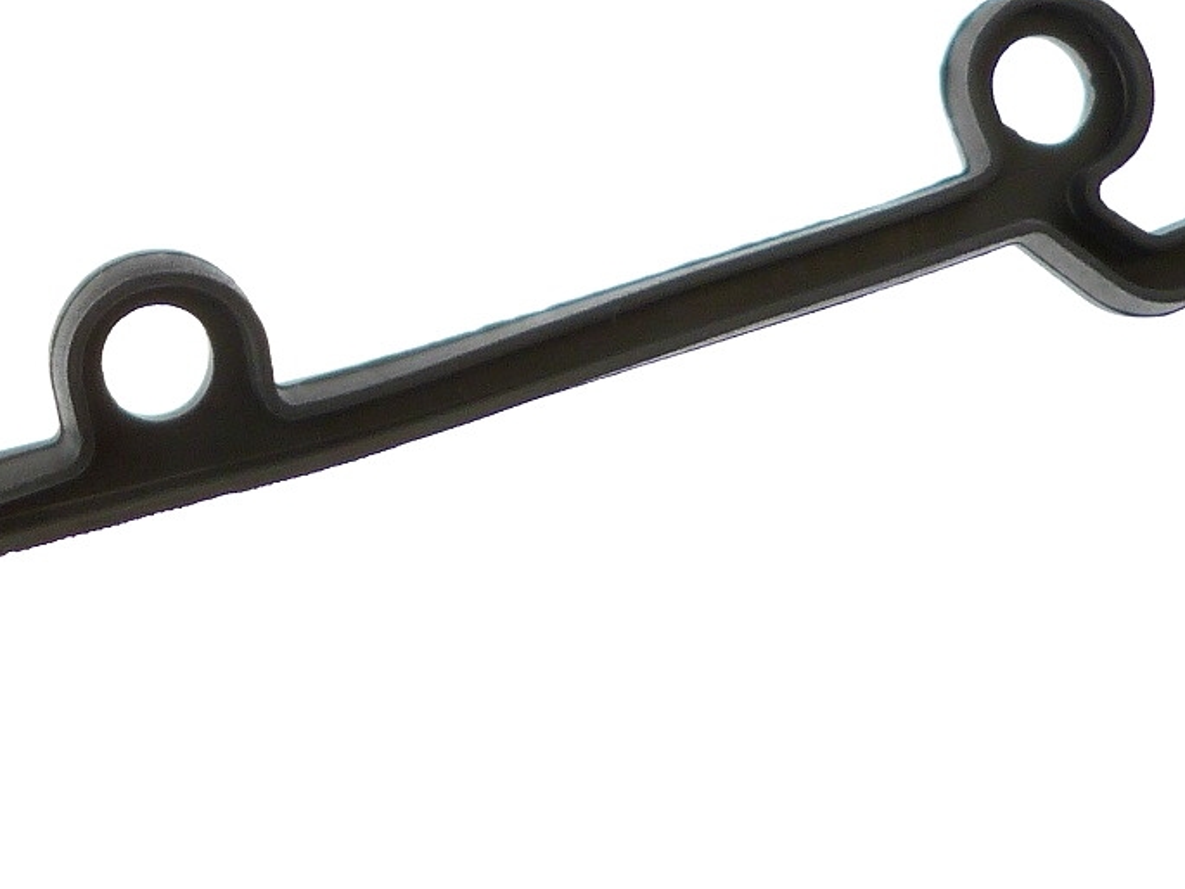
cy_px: -355
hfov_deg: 25.3
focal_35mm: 73
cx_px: -21
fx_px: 2499
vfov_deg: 18.4
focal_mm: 4.5
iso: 100
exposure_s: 1/80
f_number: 2.8
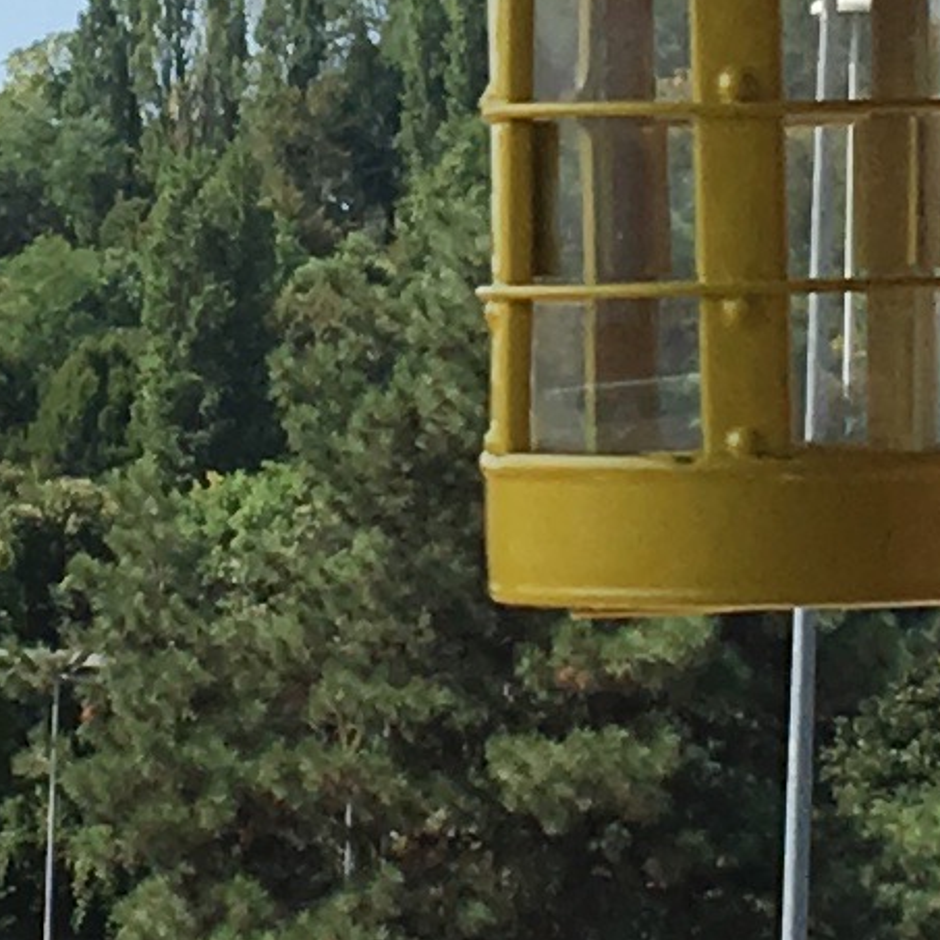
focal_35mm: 228
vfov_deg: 7.6
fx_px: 7005
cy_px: -15
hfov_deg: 7.7
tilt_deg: +3.1
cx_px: 357
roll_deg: -1.5
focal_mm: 4.15
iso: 25
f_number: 2.2
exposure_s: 1/1350
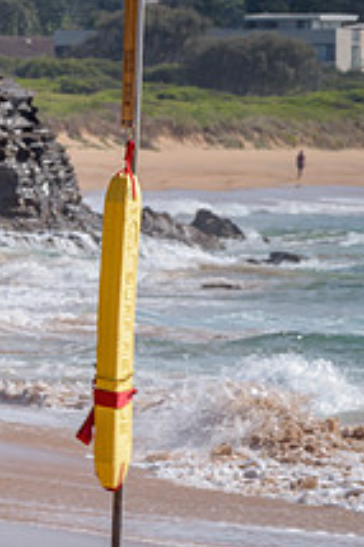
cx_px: -321
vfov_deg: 2.6
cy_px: 319
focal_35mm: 782
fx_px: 11879
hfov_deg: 1.8
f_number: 18
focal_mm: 290
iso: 64
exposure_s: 1/80
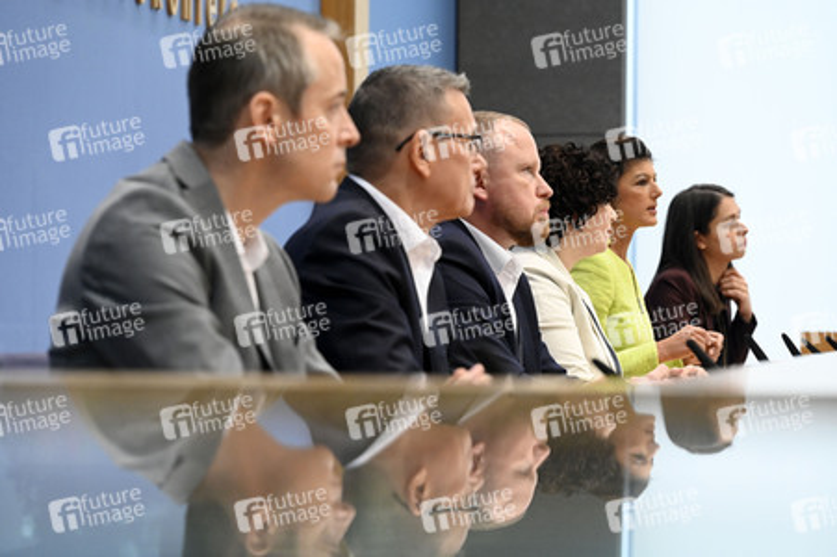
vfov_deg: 11.4
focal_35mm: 120
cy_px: 278
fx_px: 2788
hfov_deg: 17.1
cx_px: 418
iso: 5000
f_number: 5.6
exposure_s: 1/500
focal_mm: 120
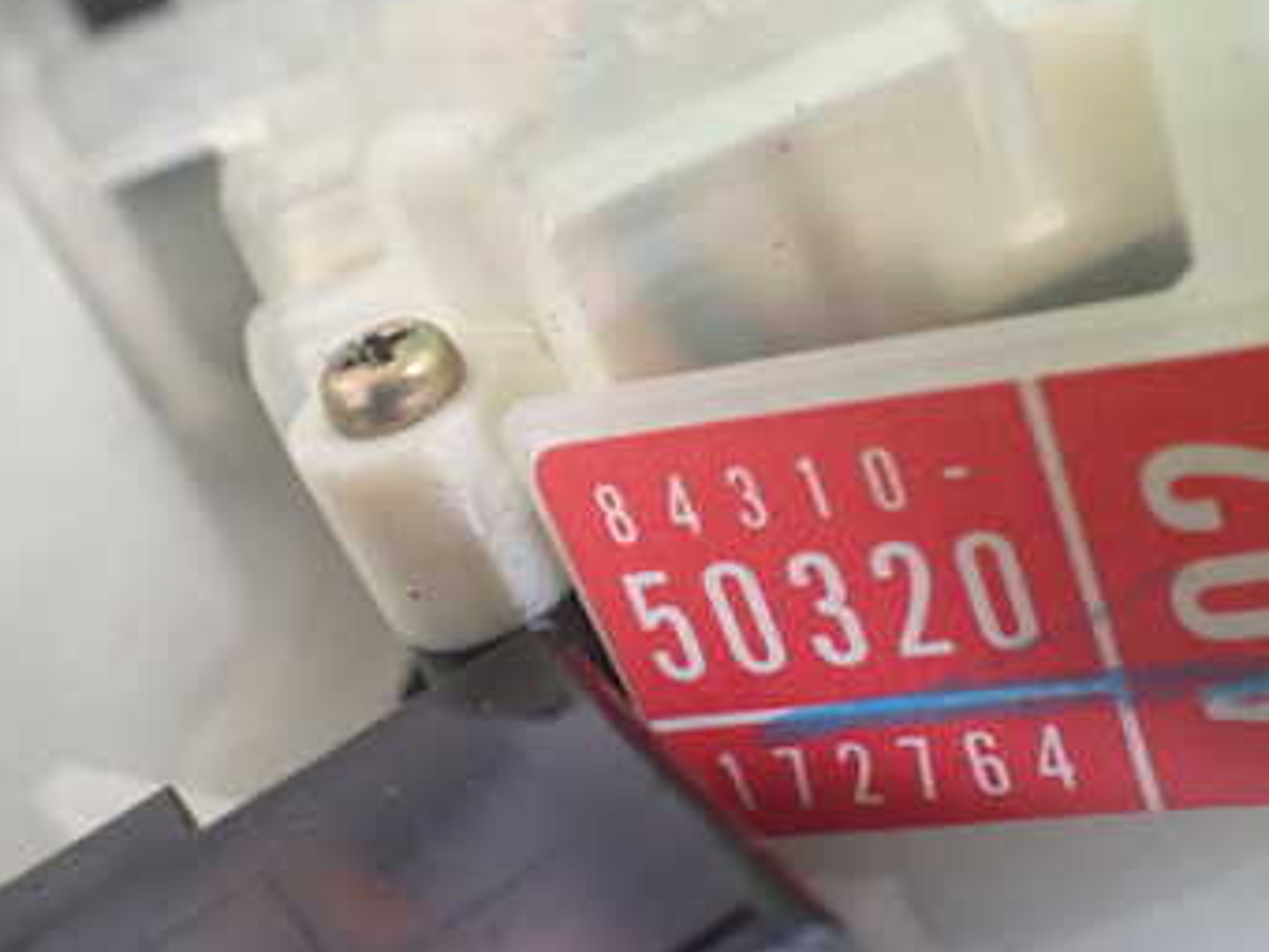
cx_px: 810
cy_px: 665
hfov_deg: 35.9
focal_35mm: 53
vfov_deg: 27.3
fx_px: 1943
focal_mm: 5.4
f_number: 2.3
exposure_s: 1/50
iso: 800
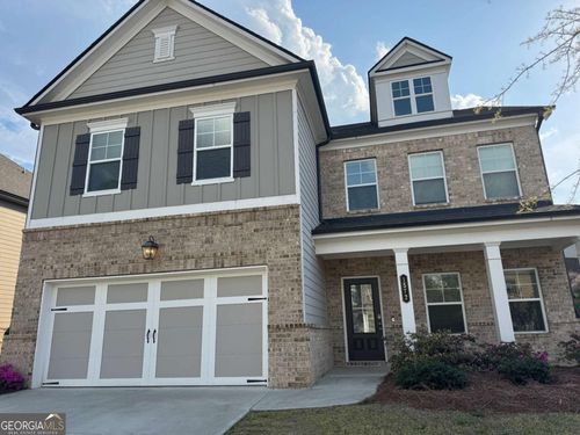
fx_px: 402
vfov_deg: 56.8
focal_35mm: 24
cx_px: 290
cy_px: 218
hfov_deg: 71.6
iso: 80
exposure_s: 1/2604
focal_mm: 6.76
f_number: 1.78
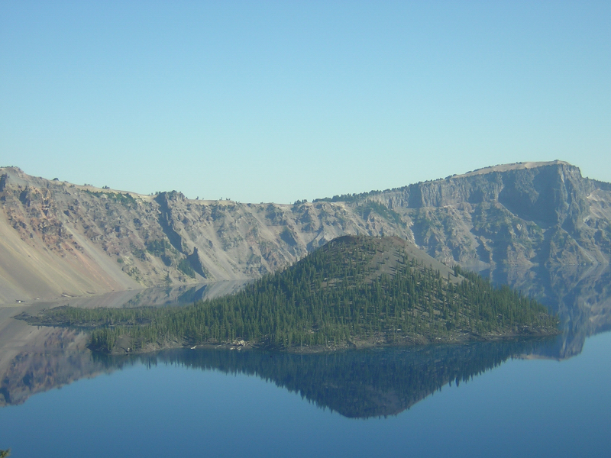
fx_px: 1165
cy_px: 229
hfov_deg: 29.4
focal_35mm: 66
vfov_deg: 22.3
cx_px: 306
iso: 100
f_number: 3.5
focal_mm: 8.6
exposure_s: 1/513
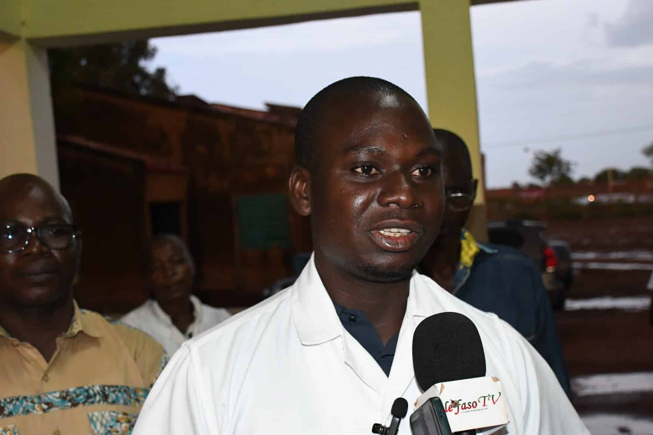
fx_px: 852
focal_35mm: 47
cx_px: 368
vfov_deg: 28.6
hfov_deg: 41.8
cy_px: 253
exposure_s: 1/250
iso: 5600
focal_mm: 27
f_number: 4
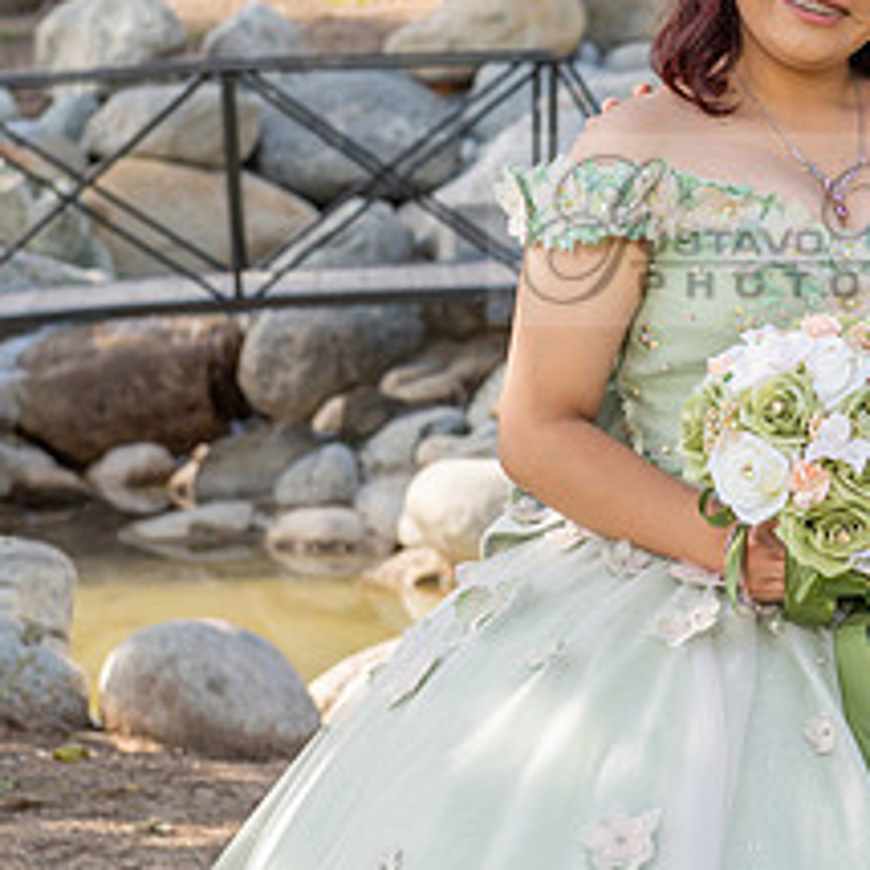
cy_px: 230
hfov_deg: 10.8
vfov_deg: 10.8
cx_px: 842
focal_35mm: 161
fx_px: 4578
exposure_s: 1/320
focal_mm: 70
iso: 200
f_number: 5.6
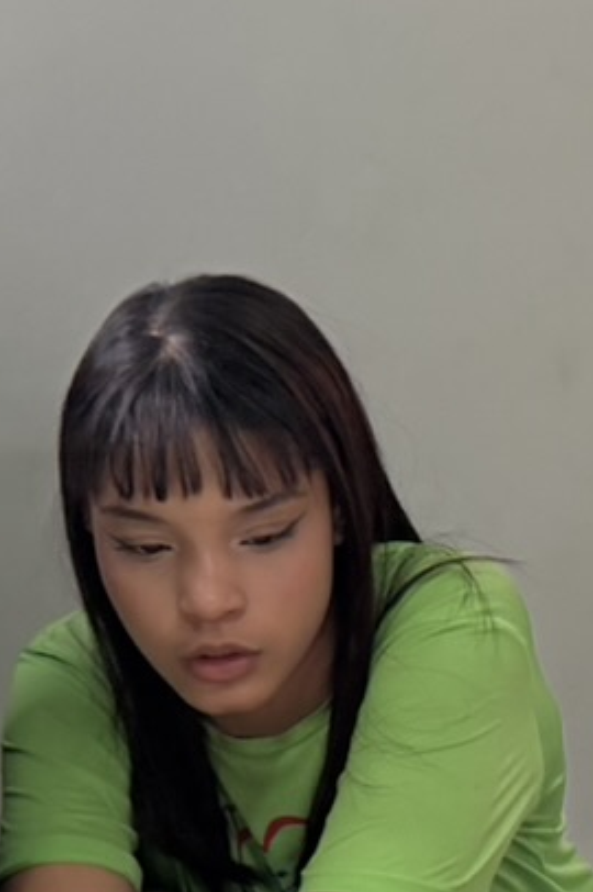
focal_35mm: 126
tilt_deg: -15.7
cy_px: 646
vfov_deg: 16.2
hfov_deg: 10.7
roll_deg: +4.3
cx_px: 633
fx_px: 3118
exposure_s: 1/207
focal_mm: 6.76
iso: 200
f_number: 1.78
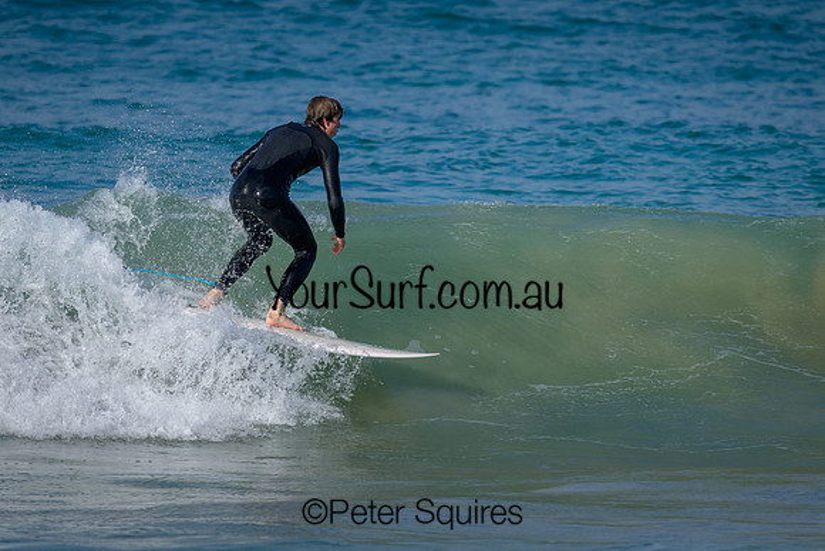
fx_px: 25182
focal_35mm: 1099
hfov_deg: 1.9
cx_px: 388
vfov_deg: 1.3
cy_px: 244
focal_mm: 800
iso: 320
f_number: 6.3
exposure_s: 1/2000
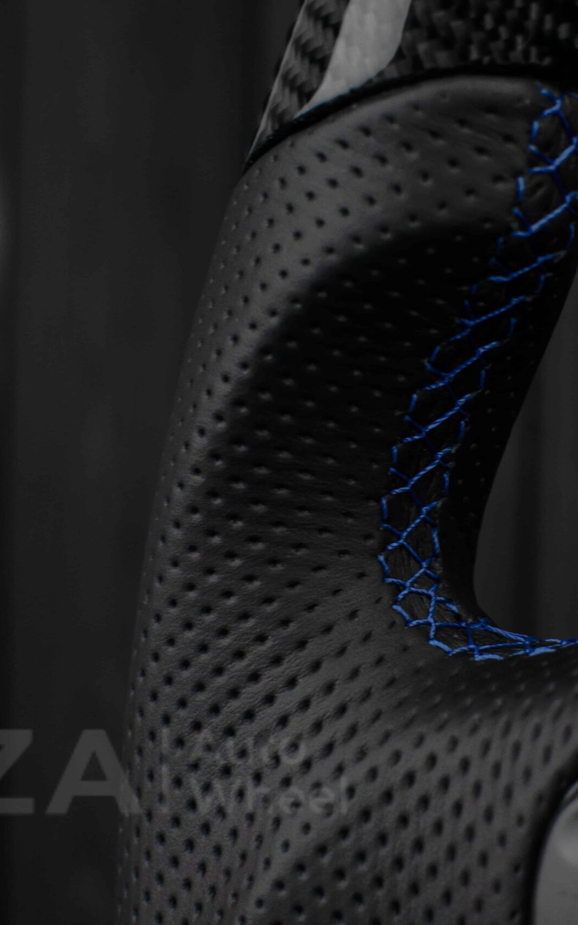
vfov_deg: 25.6
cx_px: 461
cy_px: 464
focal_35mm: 81
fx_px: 2036
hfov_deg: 16.0
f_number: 6.3
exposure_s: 1/125
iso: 500
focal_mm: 35
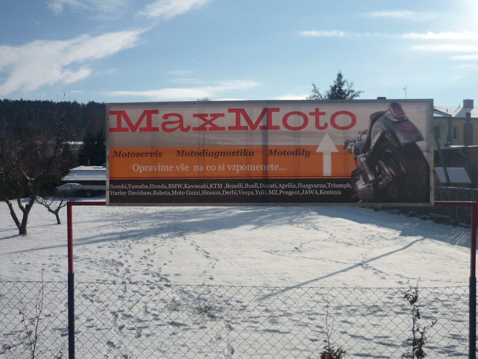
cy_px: 180
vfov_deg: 36.8
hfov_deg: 47.9
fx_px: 539
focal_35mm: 39
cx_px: 239
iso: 100
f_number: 8
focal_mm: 5.5
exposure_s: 1/500
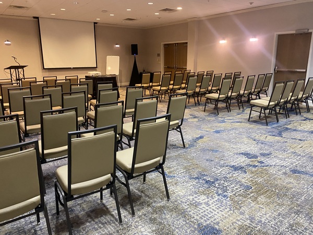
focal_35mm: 26
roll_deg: +0.2
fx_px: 235
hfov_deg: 67.3
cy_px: 118
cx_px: 156
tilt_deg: -14.7
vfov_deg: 53.1
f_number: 1.8
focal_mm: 4.25
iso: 400
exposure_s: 1/40
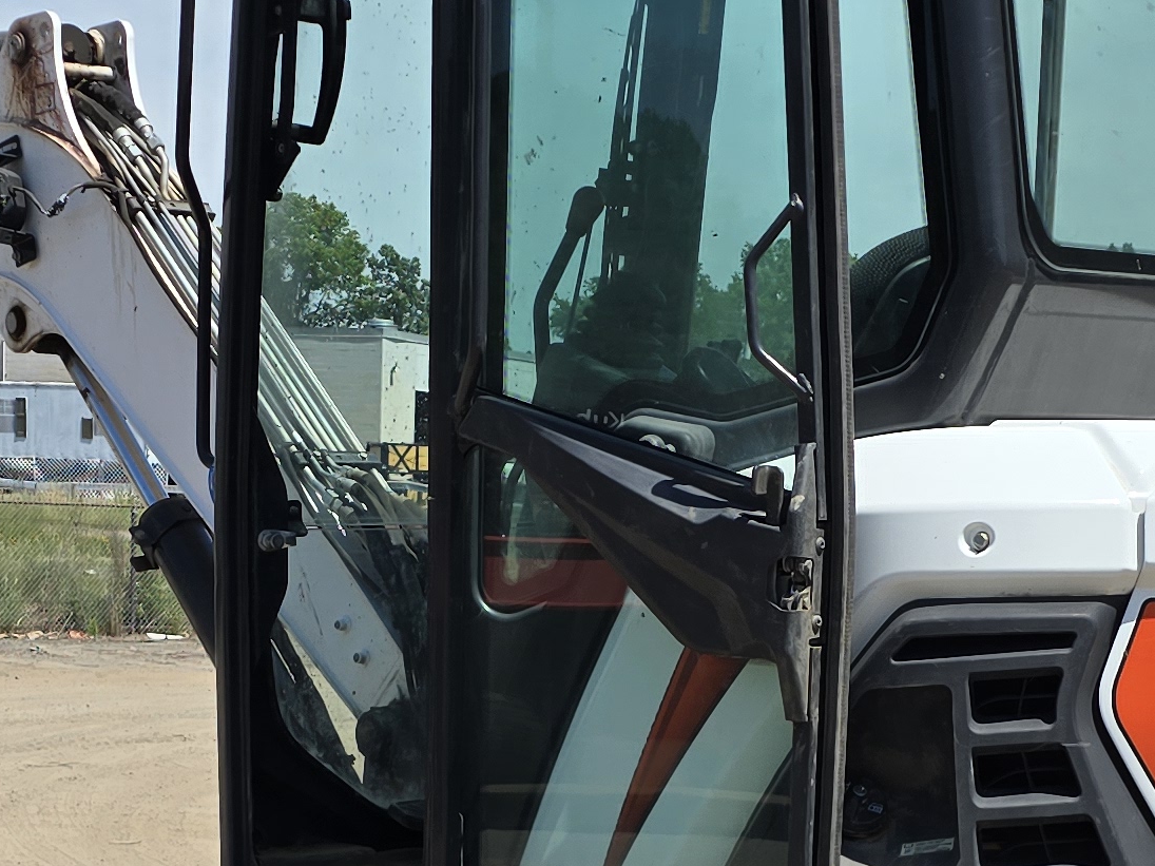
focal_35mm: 84
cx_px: 497
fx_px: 2802
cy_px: 889
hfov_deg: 23.3
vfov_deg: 17.1
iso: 12
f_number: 1.7
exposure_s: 1/1019
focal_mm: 6.3
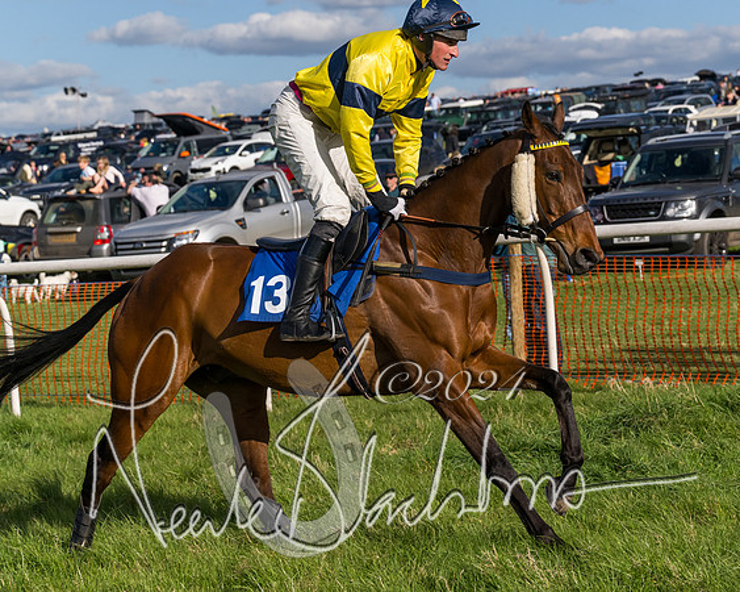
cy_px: 296
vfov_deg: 13.0
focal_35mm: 118
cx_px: 444
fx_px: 2590
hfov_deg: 16.2
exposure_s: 1/3200
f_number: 5
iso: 400
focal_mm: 70
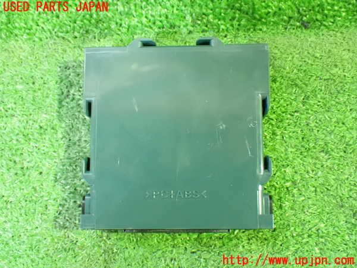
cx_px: 178
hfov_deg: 42.9
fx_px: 454
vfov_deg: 32.9
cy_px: 134
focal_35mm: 44
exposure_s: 1/25
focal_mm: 7.84
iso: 1600
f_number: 2.9
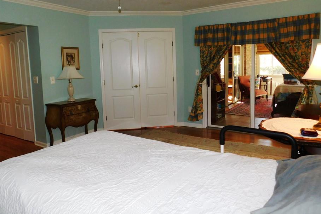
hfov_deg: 67.4
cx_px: 164
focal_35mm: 27
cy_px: 88
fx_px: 241
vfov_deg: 47.7
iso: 200
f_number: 3
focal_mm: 4
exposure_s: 1/30
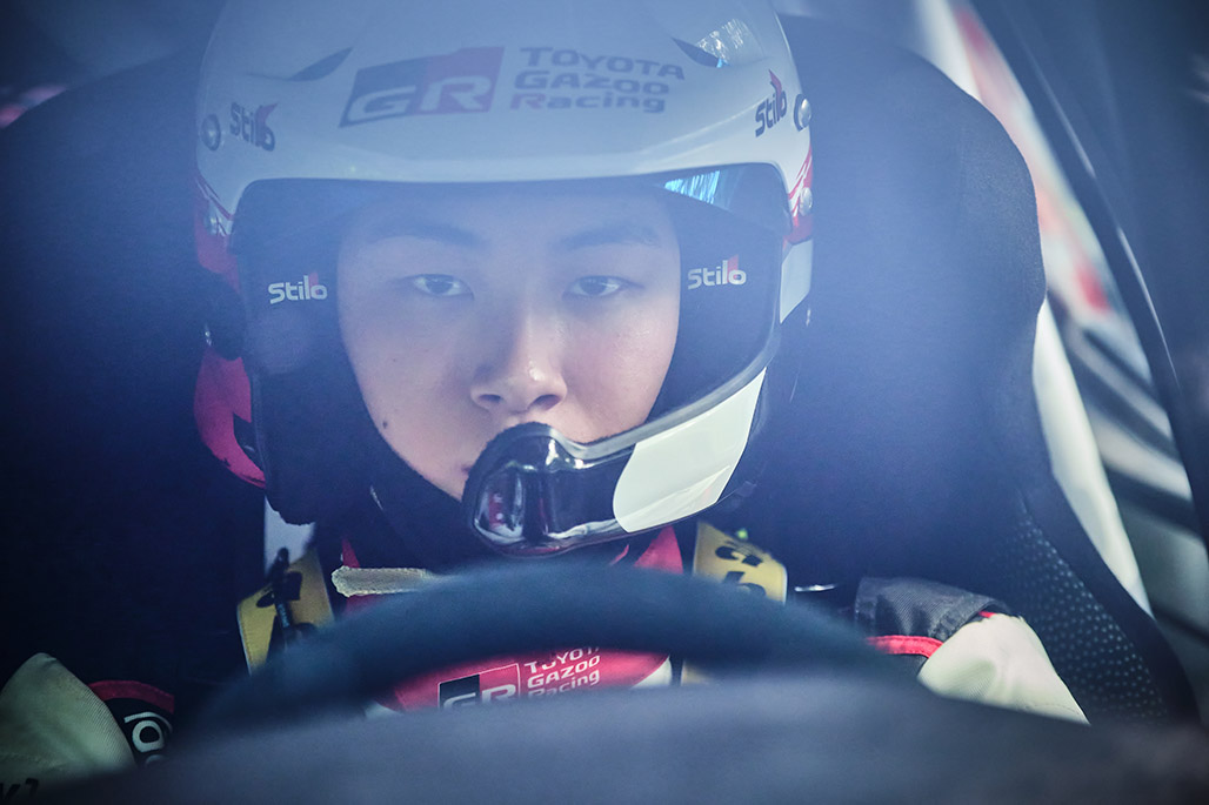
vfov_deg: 10.1
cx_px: 604
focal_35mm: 136
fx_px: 4566
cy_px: 402
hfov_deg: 15.1
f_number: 2.8
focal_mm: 90.6
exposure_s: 1/320
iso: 2500
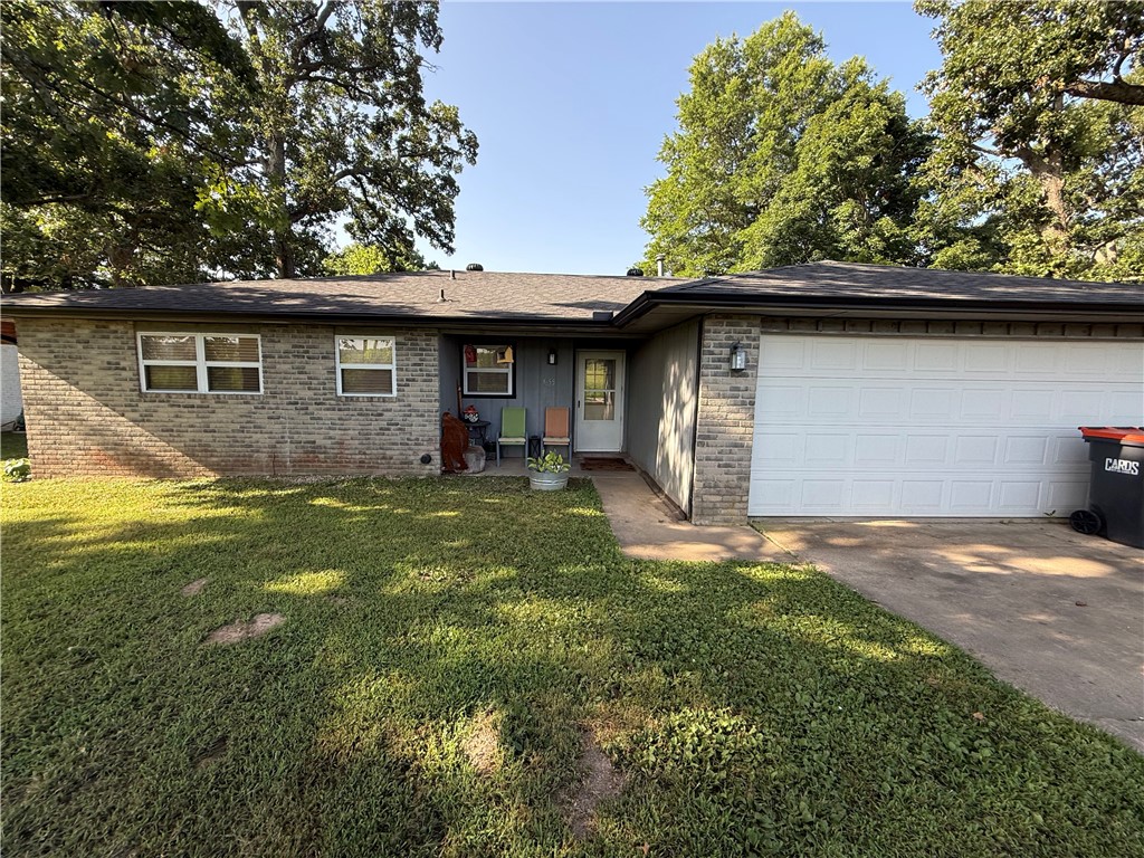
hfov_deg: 102.1
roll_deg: -0.9
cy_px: 429
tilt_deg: -6.1
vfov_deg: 85.7
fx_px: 463
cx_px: 572
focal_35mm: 14
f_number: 2.2
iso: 64
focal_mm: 2.22
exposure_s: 1/333
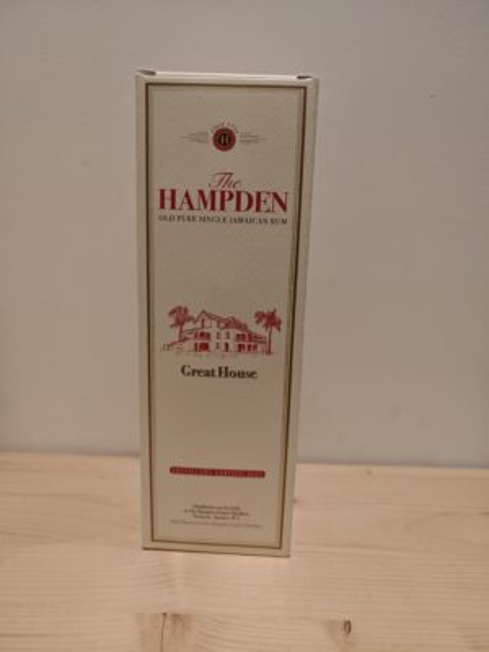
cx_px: 244
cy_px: 326
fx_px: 433
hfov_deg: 58.9
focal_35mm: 23
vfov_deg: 73.9
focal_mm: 8.72
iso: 500
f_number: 2
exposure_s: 1/100
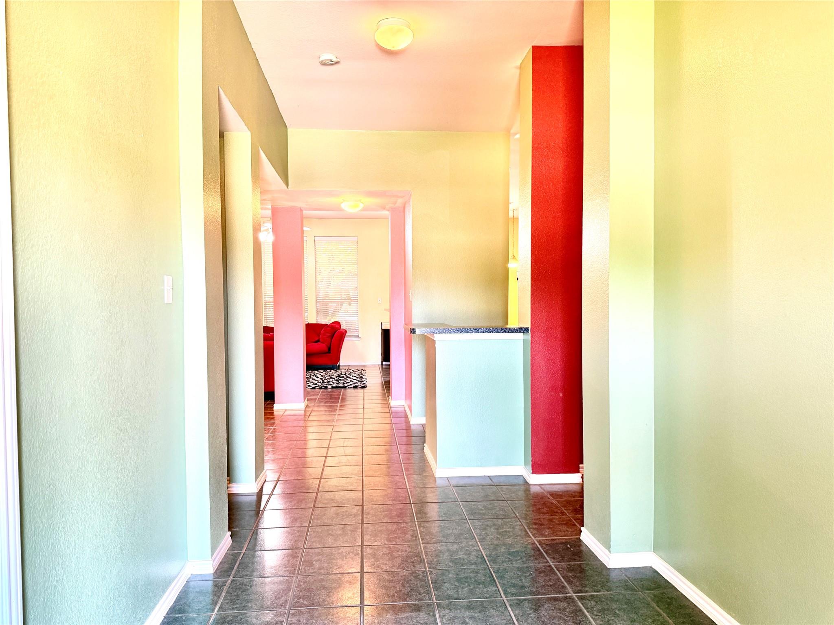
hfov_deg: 71.6
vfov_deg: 56.8
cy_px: 312
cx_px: 417
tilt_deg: -0.6
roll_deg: +0.0
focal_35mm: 24
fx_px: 578
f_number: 1.78
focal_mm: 6.76
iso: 250
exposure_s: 1/60
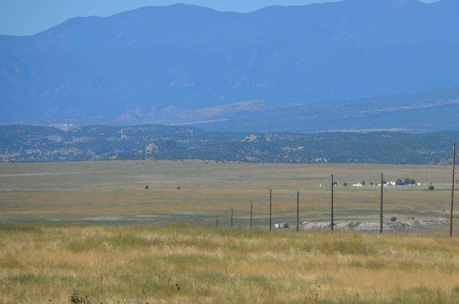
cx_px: 308
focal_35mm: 326
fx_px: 4148
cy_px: 121
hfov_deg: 6.3
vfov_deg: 4.2
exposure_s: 1/2000
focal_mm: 150
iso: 200
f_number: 5.6
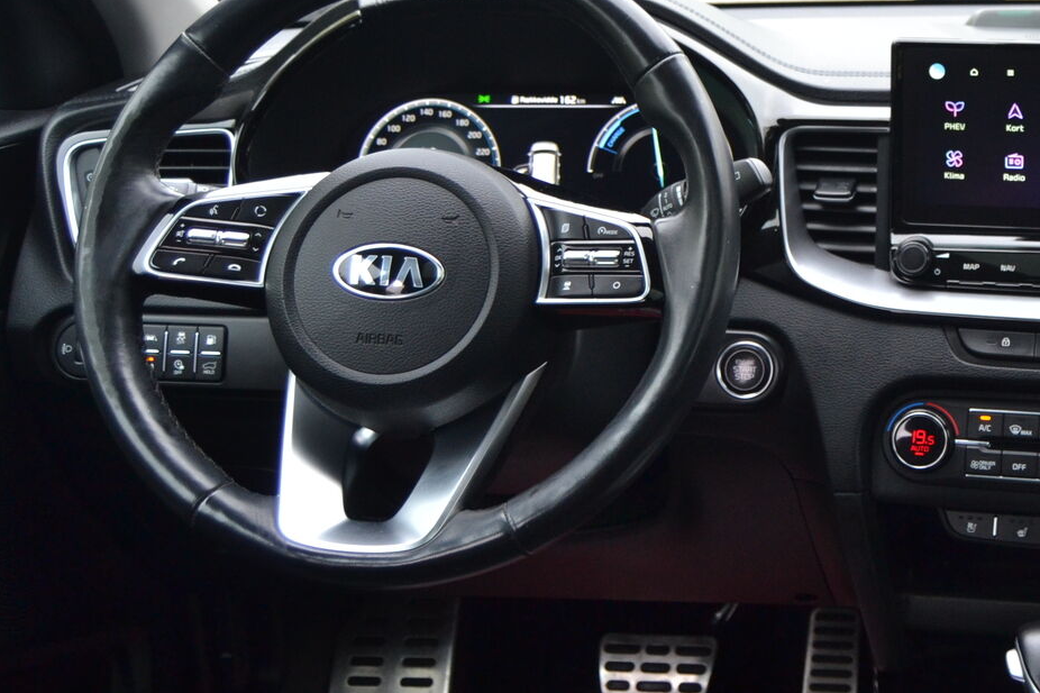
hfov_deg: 33.1
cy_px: 164
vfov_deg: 23.9
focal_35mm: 56
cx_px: 1004
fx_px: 1617
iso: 450
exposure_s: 1/60
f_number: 3.5
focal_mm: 18
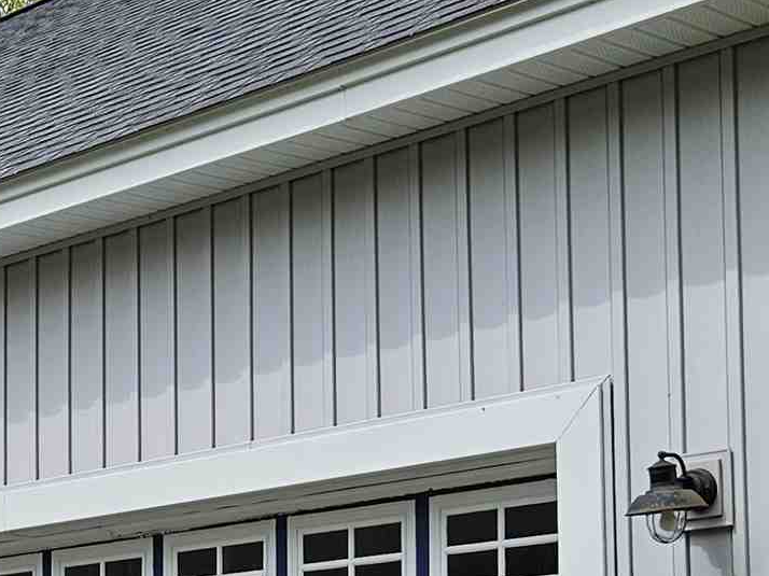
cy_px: 668
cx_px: 174
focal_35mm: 99
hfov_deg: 19.7
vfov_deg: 14.5
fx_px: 2199
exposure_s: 1/2410
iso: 25
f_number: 1.8
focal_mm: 5.4
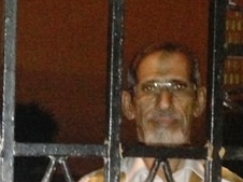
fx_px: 820
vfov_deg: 12.5
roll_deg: -0.4
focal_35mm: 117
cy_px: 170
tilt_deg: -2.9
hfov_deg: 16.0
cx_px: -76
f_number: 2.4
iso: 500
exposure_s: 1/16
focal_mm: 4.12
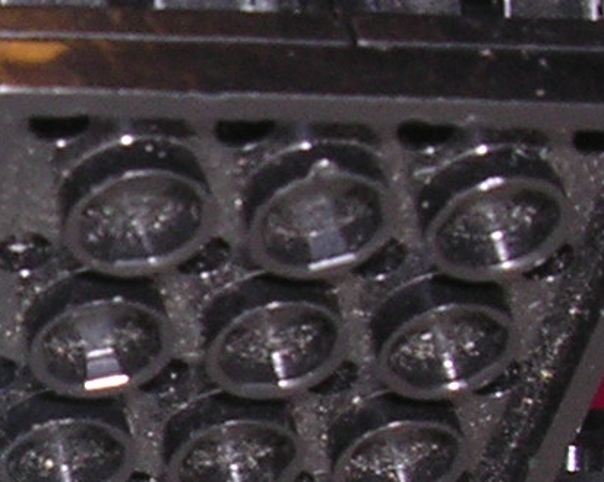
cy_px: 450
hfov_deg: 10.2
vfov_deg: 8.4
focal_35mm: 184
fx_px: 3288
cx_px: -256
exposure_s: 1/60.1
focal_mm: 5.8
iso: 100
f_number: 5.6
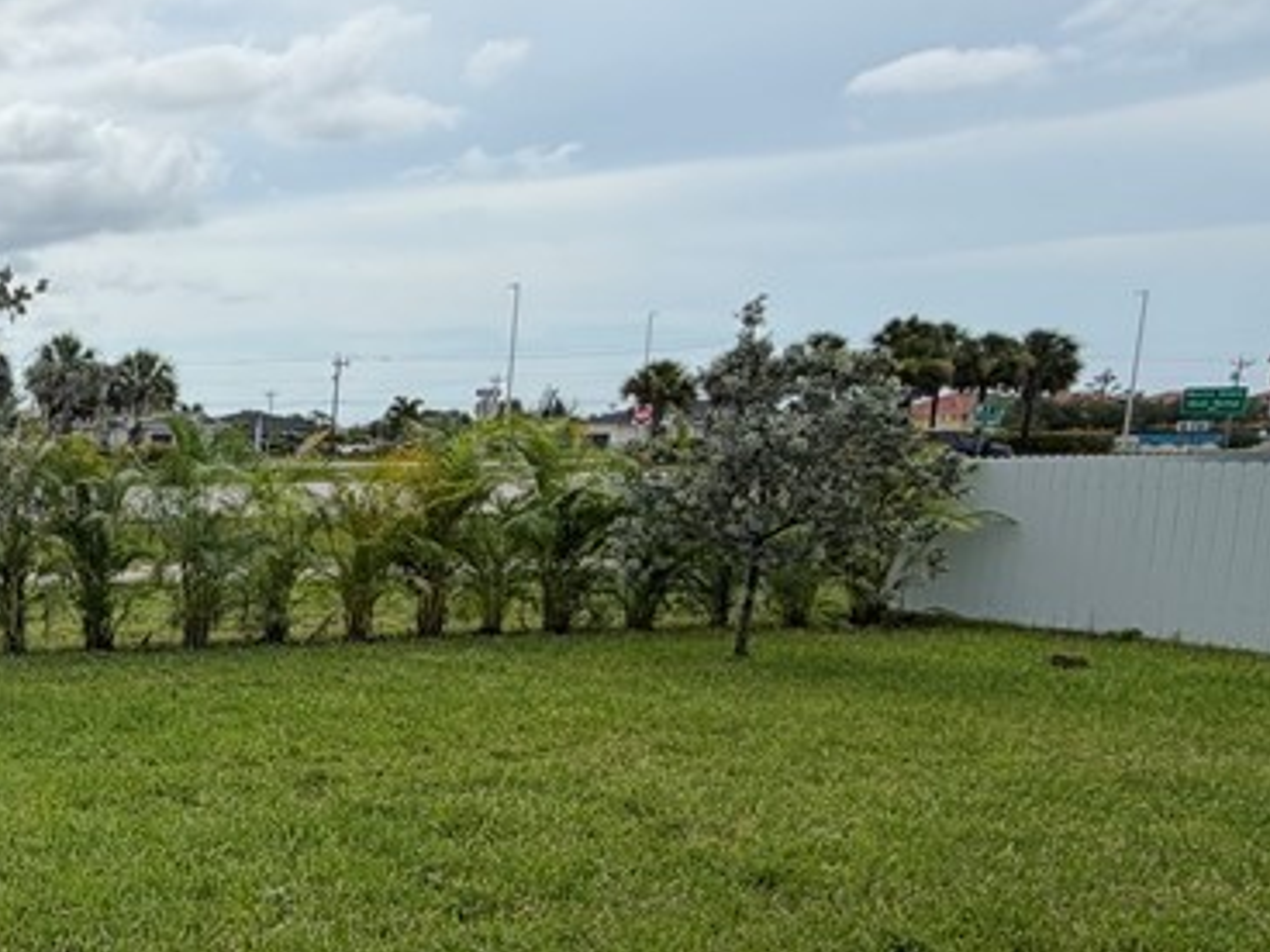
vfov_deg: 36.2
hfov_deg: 36.6
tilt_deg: -9.0
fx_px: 1431
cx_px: -259
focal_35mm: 39
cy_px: 683
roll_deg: +0.8
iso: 20
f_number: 2.2
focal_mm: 2.22
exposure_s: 1/1050
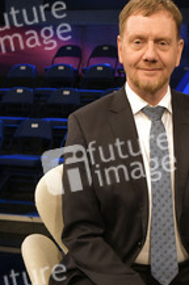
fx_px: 466
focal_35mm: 59
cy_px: 230
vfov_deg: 33.0
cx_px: 147
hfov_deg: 22.7
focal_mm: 32
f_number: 5.6
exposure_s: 1/200
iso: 2000
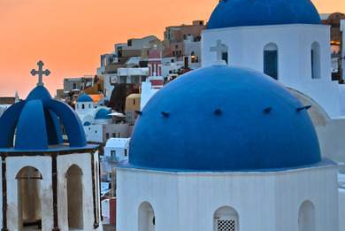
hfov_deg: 23.7
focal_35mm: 84
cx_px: 57
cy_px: 131
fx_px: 806
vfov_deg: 16.3
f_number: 4.5
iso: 400
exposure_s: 1/40
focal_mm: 32
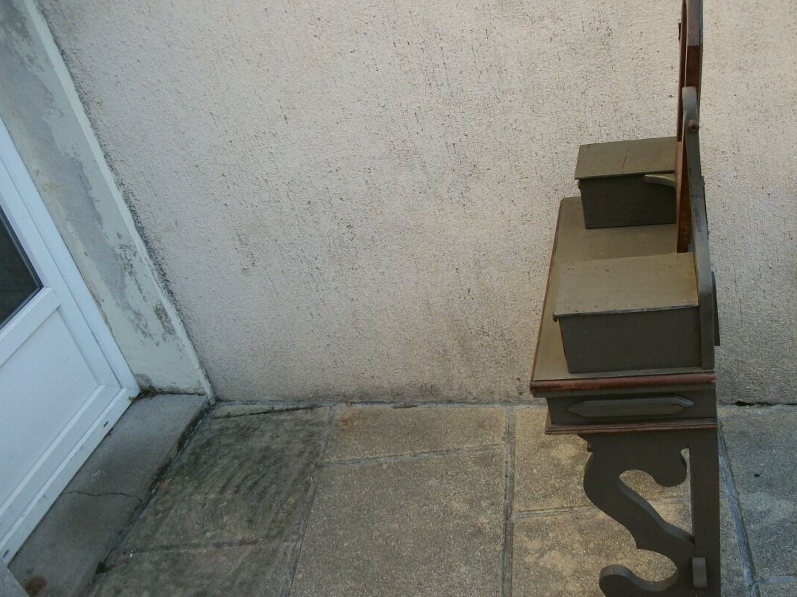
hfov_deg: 48.8
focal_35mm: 38
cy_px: 338
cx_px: 452
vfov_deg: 37.6
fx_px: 875
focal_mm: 5.7
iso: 80
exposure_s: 1/160
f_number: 2.9
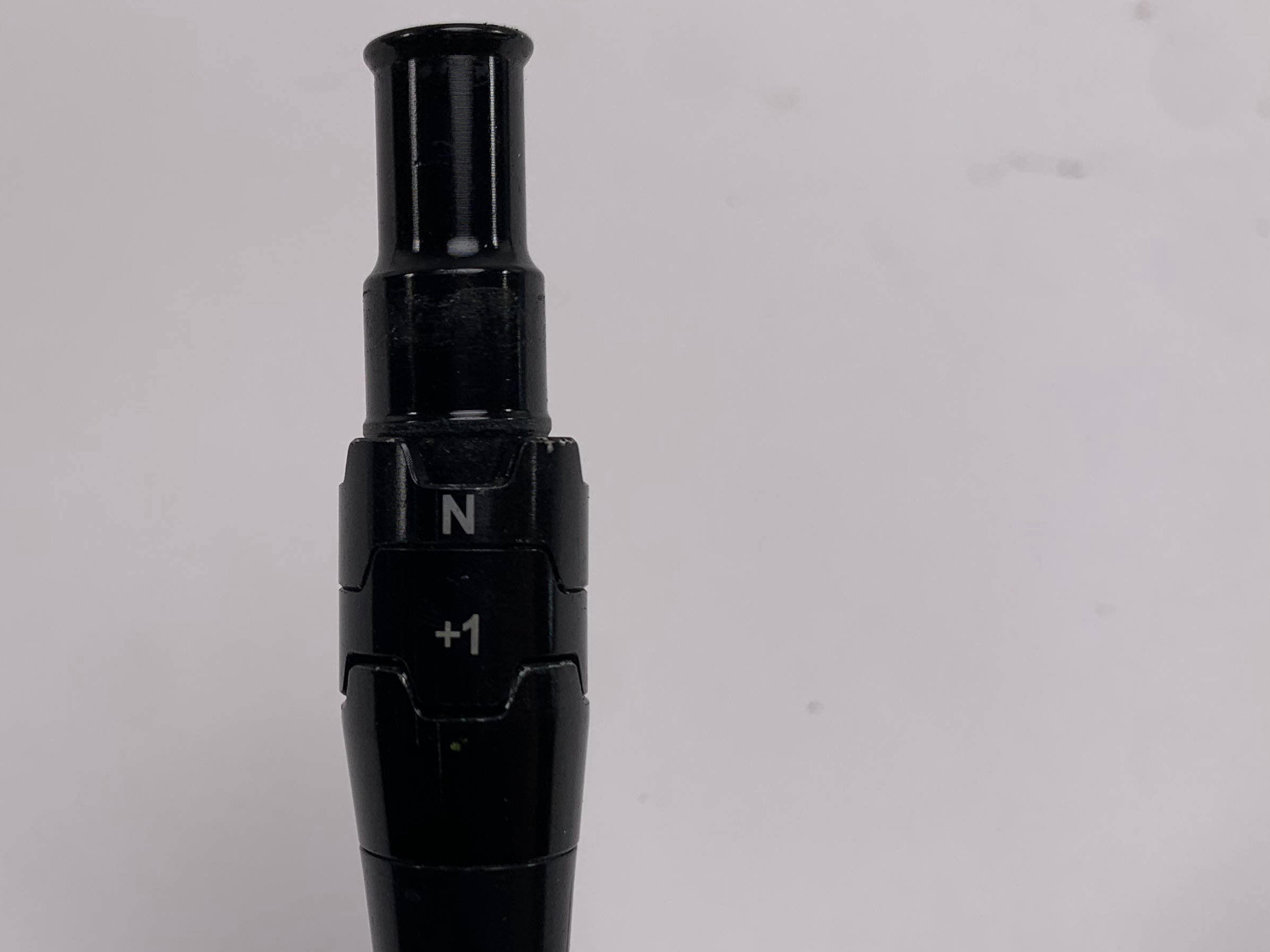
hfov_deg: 41.7
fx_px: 1614
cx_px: 323
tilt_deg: -61.0
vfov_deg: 32.8
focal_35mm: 44
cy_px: 558
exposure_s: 1/249
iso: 25
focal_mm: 4.25
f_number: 1.8
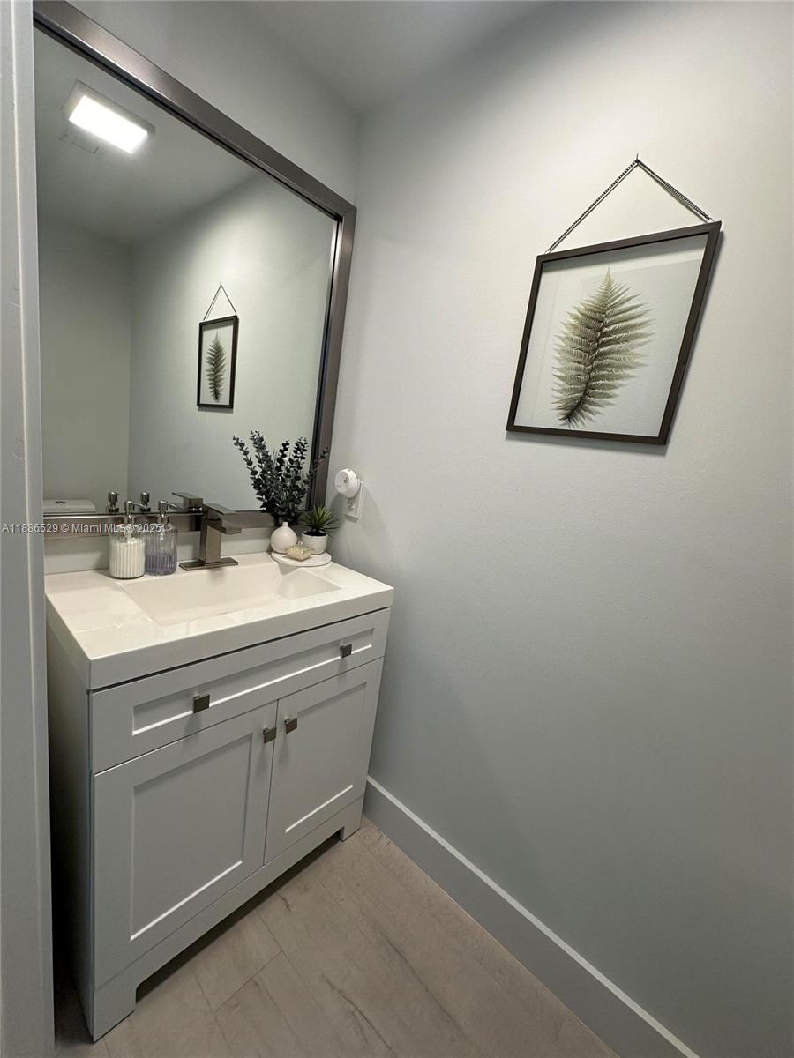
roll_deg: -9.0
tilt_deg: -10.2
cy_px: 529
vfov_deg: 102.1
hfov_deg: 85.7
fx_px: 428
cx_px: 397
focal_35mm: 14
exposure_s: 1/120
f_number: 2.2
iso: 160
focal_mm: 2.22
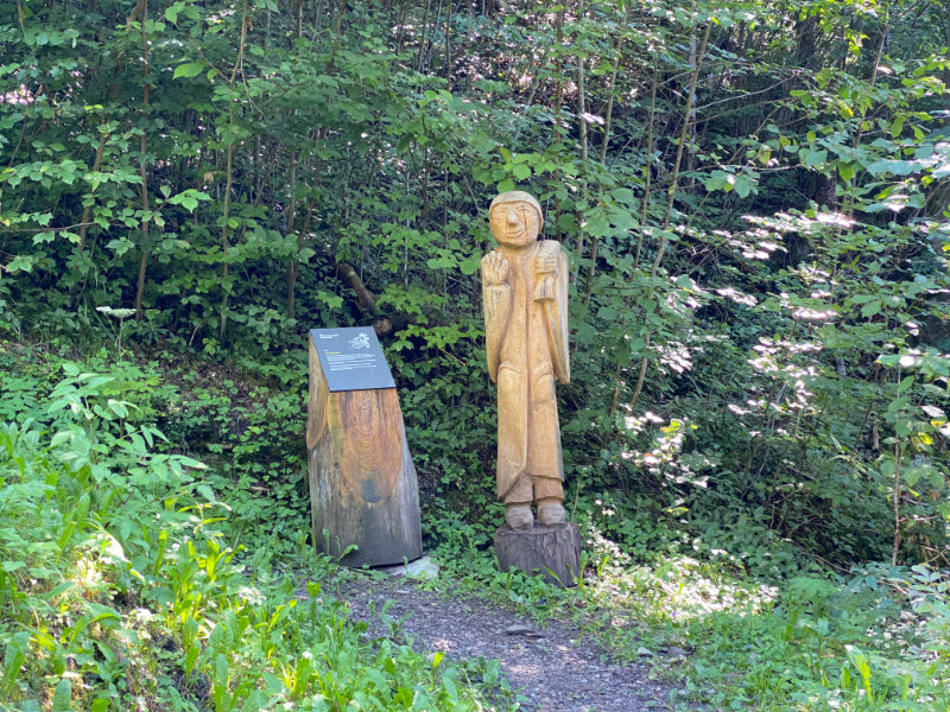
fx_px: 1427
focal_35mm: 52
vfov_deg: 28.0
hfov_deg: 36.8
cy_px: 356
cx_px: 475
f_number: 2
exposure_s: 1/60
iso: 250
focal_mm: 6
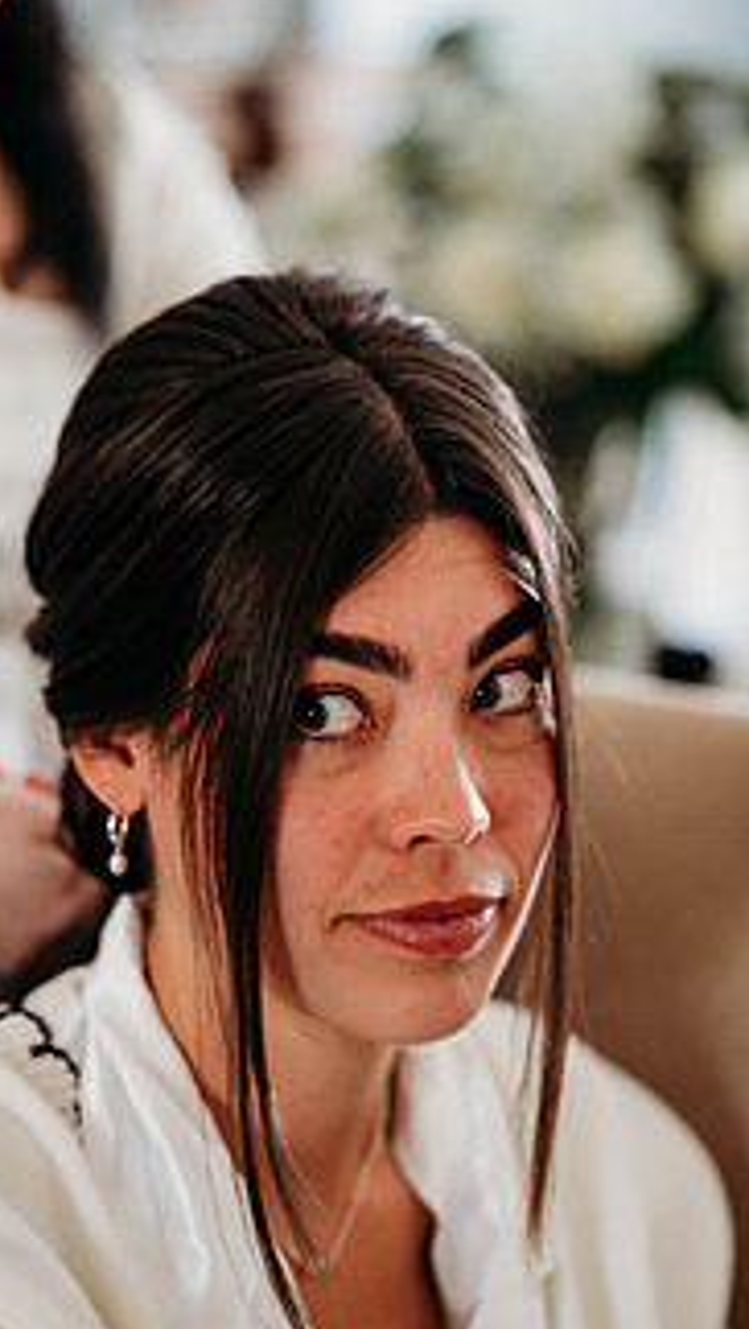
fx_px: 4372
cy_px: 617
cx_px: 315
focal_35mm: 124
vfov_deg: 17.3
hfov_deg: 9.8
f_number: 1.8
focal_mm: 85
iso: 1000
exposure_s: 1/200
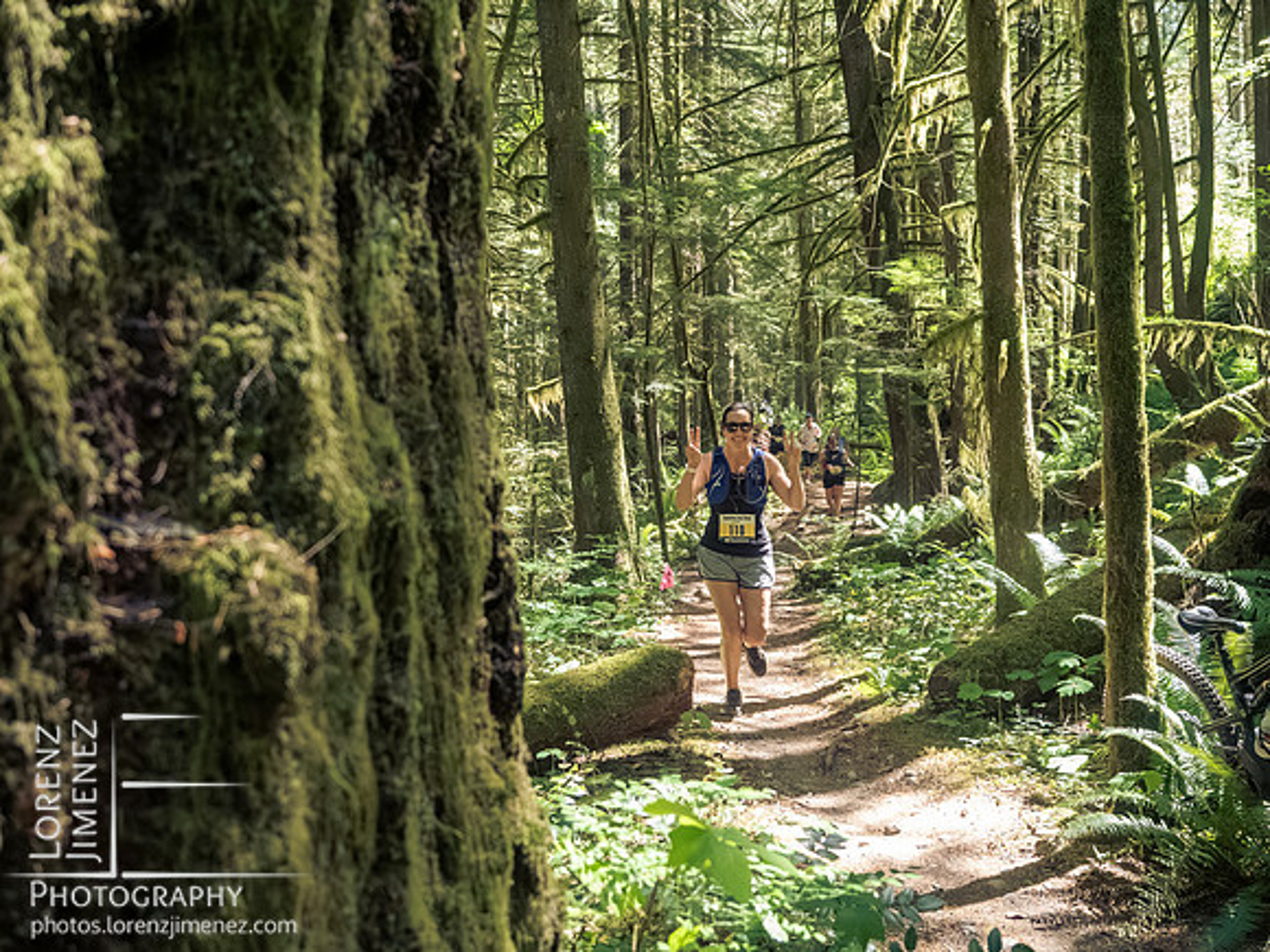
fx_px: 1458
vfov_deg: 36.2
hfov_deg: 47.1
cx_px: 635
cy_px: 476
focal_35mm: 40
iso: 4000
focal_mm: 19
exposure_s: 1/1000
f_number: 2.8
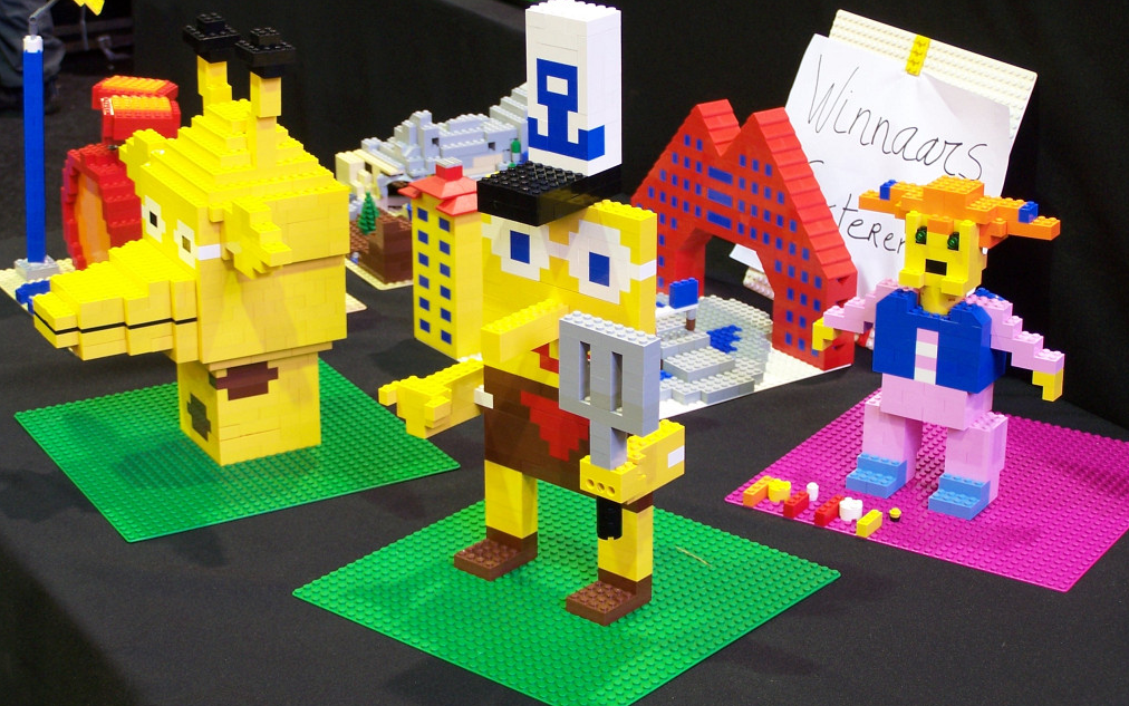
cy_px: 293
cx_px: 561
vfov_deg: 17.6
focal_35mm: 74
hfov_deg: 27.8
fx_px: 2277
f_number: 3.2
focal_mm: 11.5
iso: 80
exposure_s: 1/3
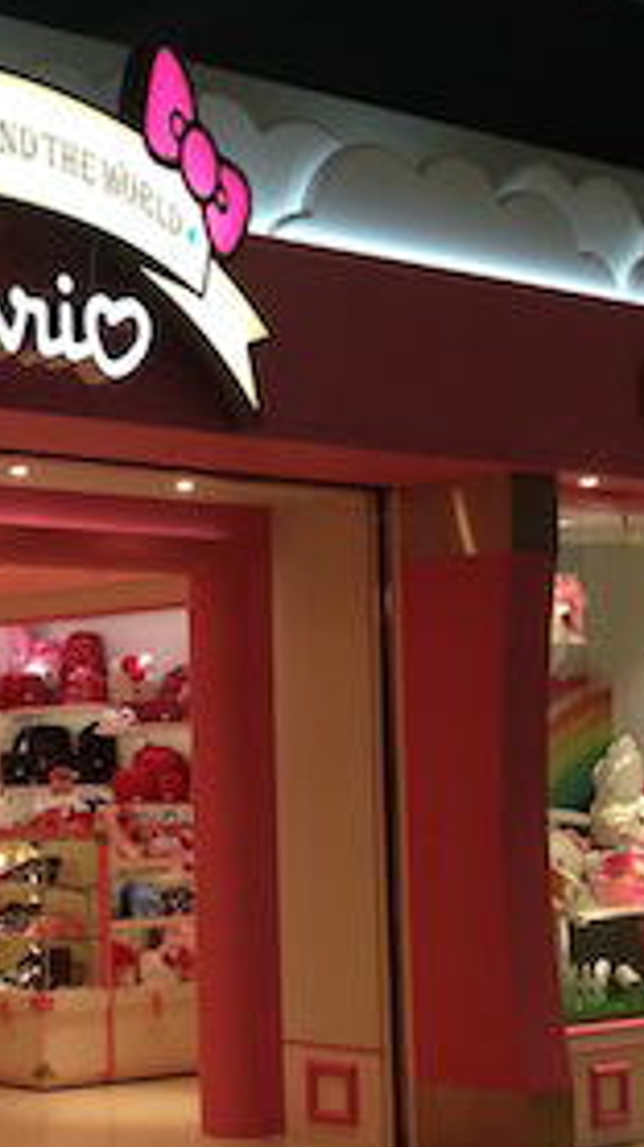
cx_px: -339
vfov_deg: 28.1
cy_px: 720
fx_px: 2281
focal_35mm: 75
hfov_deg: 14.9
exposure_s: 1/120
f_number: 2.4
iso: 100
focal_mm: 4.12
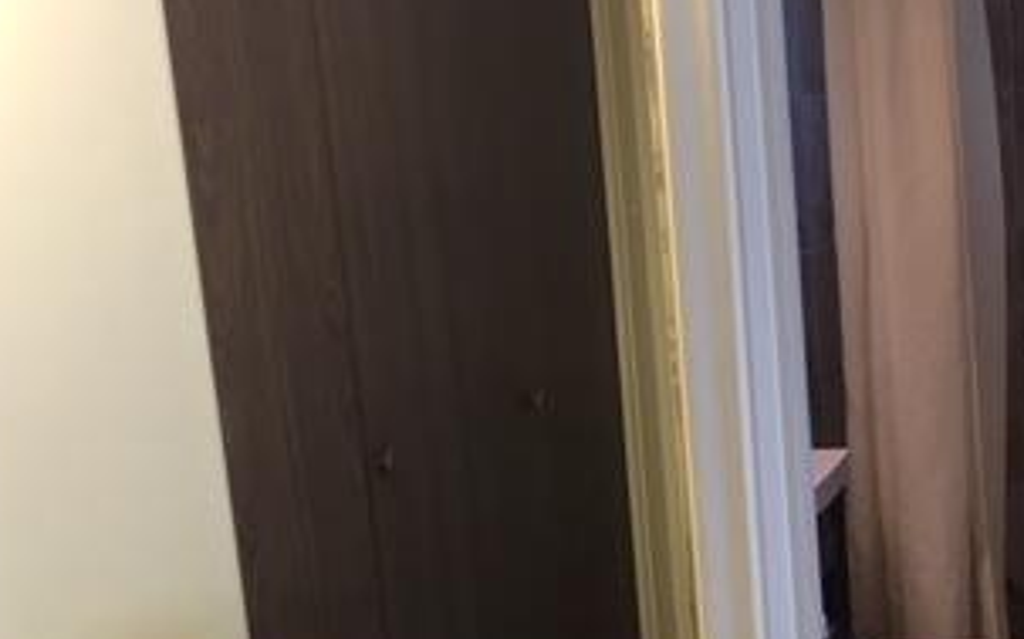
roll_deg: +2.0
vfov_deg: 19.9
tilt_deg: -8.6
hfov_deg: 29.7
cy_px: 470
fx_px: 1813
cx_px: 990
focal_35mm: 65
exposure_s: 1/15
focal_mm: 4.15
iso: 25
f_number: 2.2
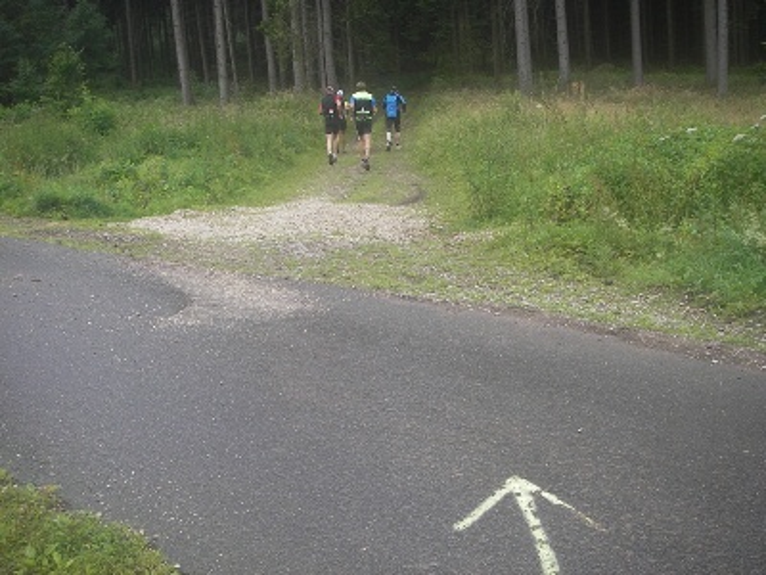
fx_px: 841
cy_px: 288
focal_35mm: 38
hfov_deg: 49.0
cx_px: 383
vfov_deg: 37.7
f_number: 3.3
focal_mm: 6.3
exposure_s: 1/80
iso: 50
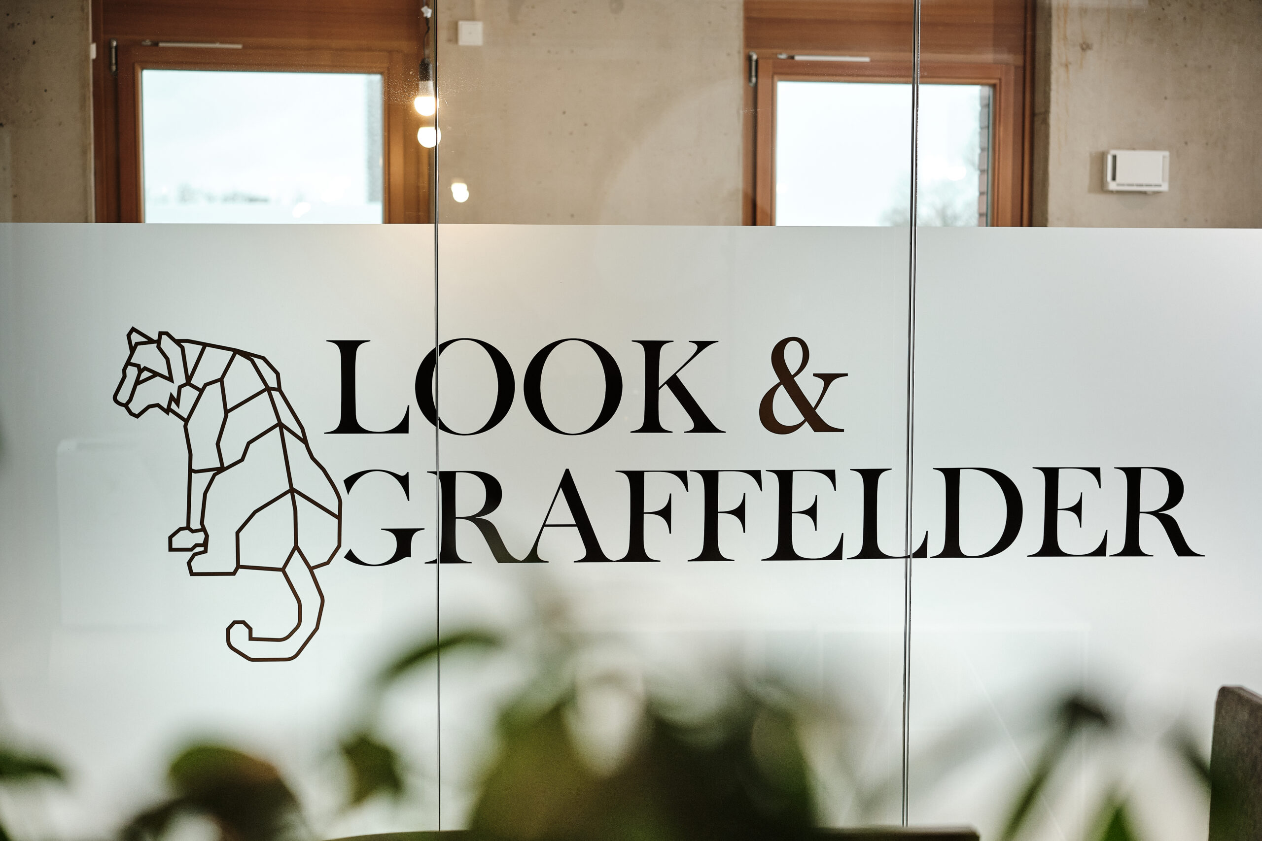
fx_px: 1753
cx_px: 631
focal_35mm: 50
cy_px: 420
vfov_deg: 27.0
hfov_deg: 39.6
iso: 500
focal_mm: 33
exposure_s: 1/200
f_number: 2
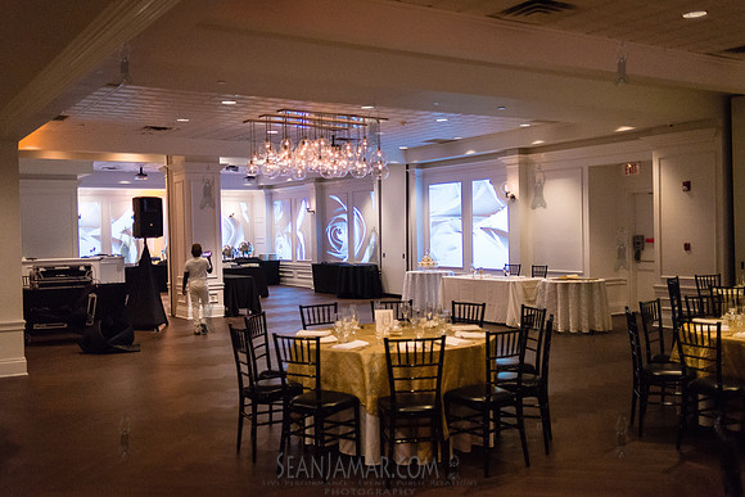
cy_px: 248
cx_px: 372
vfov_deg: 36.7
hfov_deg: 52.9
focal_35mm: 36
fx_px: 749
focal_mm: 35
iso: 4000
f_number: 2
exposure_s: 1/640
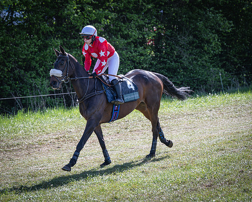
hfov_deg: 12.2
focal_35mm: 159
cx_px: 95
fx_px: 1182
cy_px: 85
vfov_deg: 9.7
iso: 400
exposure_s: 1/1000
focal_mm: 105
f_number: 4
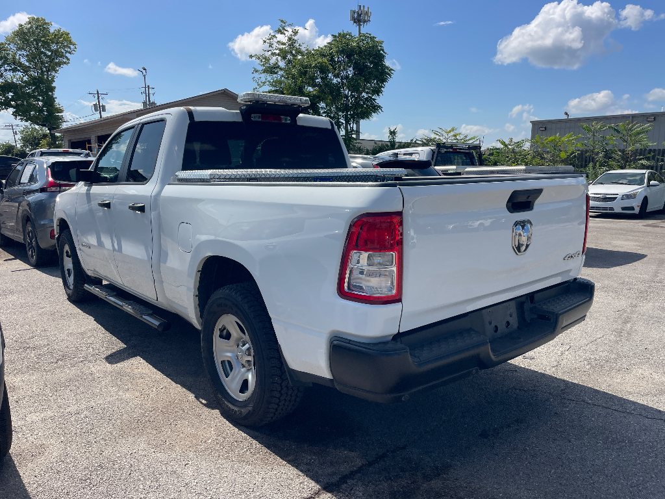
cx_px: 332
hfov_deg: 67.3
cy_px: 250
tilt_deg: -10.4
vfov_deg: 53.1
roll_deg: +0.1
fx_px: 499
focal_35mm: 26
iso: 32
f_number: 1.6
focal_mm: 4.2
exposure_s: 1/4000
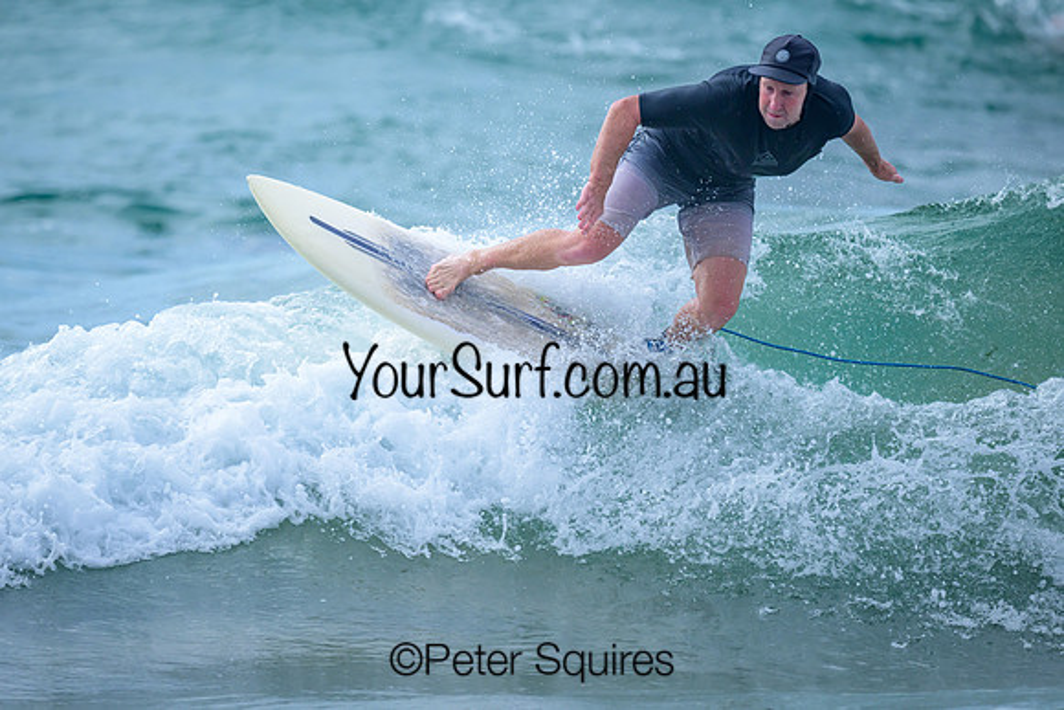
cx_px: 510
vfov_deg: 1.5
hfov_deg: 2.3
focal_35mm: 914
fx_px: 27033
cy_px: 309
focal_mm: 800
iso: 720
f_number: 6.3
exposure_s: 1/3200
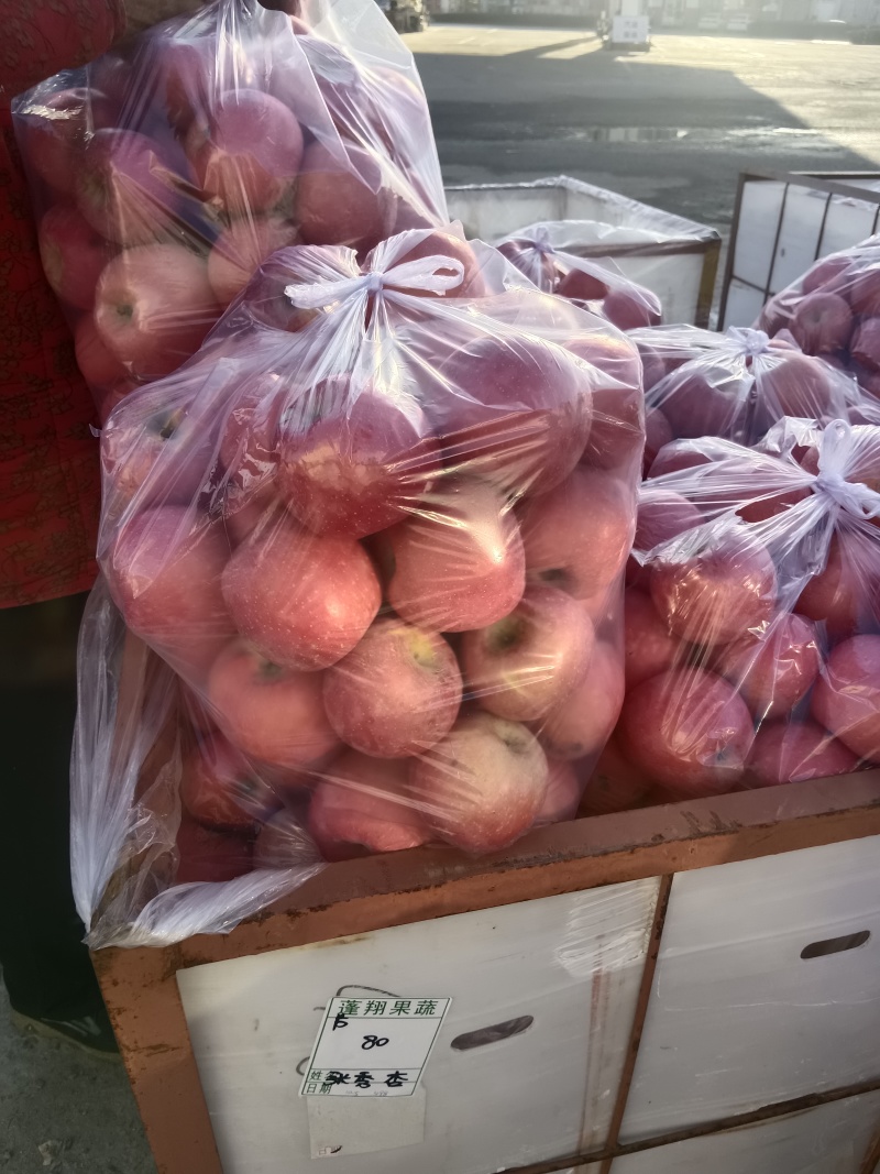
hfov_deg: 53.1
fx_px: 881
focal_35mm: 26
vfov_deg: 67.3
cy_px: 587
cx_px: 440
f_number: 1.8
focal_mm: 3.96
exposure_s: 1/185
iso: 100
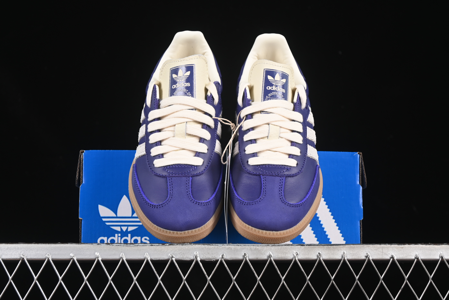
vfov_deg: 18.2
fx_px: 935
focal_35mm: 75
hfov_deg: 27.0
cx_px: 224
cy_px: 150
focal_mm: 50
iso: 160
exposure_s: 1/60
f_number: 6.3
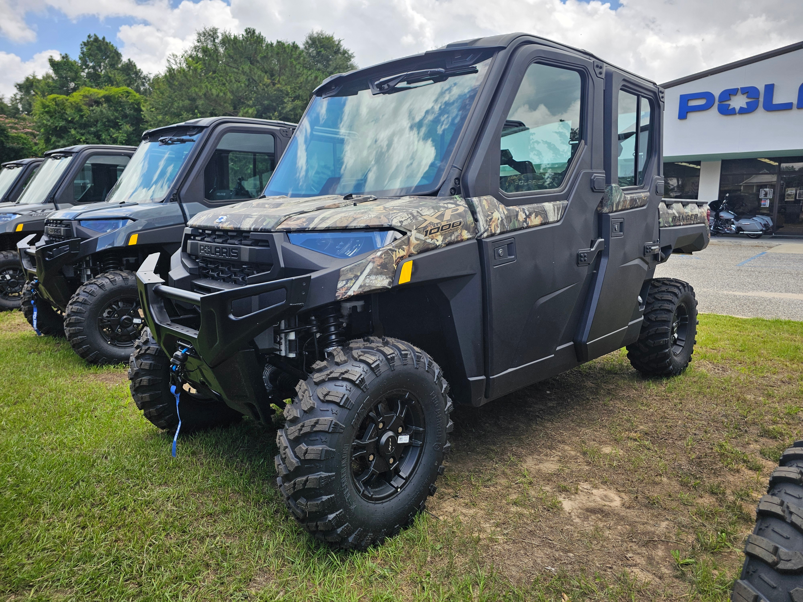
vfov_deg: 58.9
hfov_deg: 73.9
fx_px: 534
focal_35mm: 23
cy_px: 301
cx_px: 402
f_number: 1.7
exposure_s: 1/505
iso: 16
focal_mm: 6.3
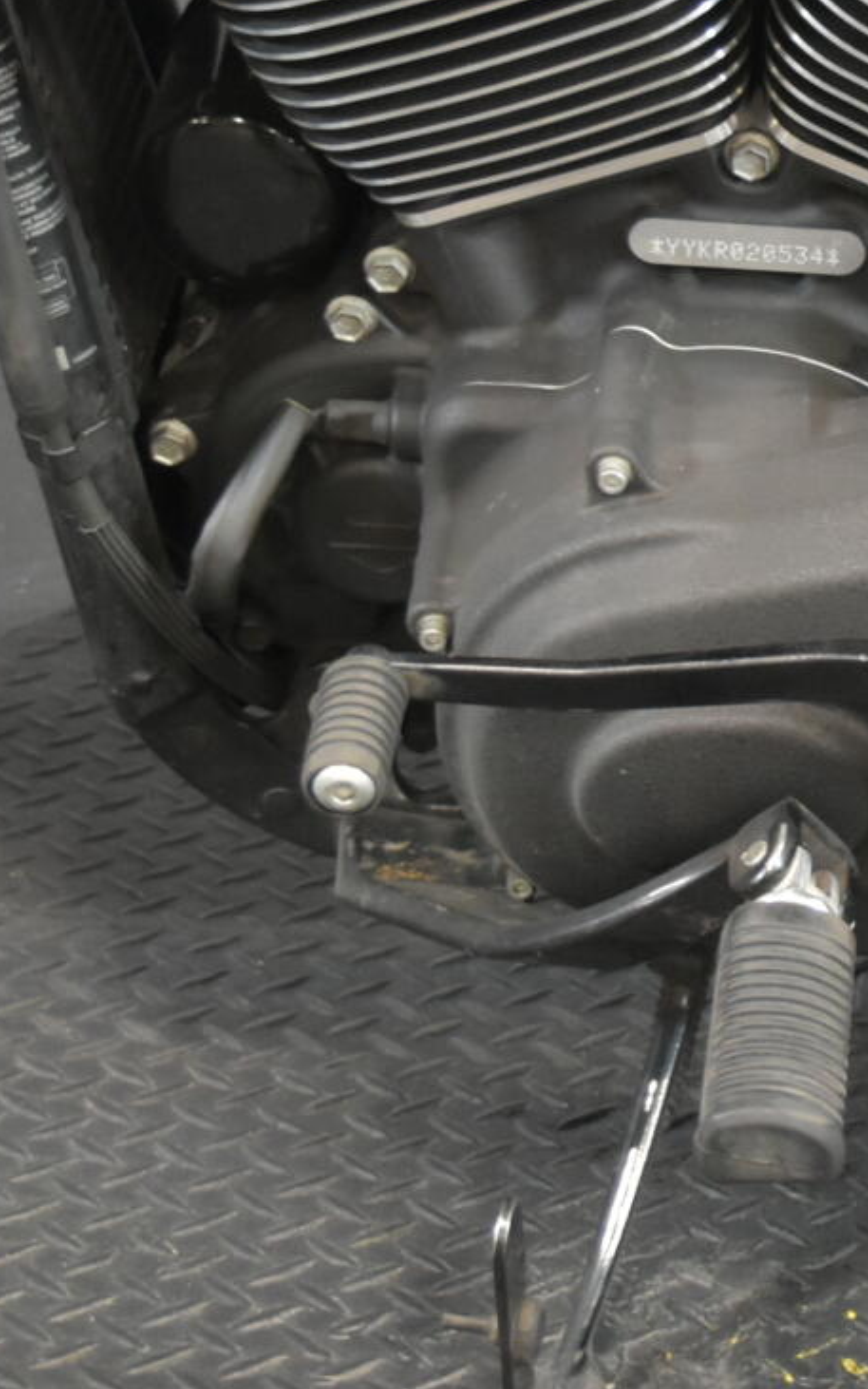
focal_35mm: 121
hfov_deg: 10.5
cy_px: 316
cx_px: 1267
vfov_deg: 17.1
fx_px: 4594
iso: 1600
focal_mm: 29
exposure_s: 1/15
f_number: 4.5
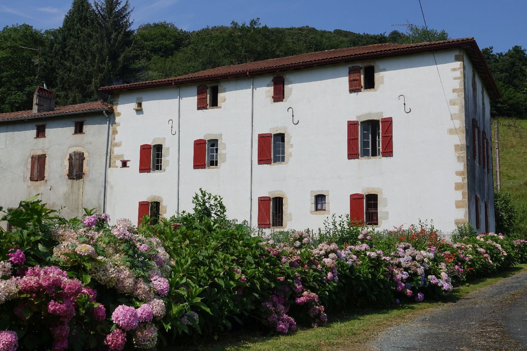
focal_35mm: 44
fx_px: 644
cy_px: 176
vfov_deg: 30.5
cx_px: 264
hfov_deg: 44.5
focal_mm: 16.31
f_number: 5.6
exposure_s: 1/1000
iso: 100
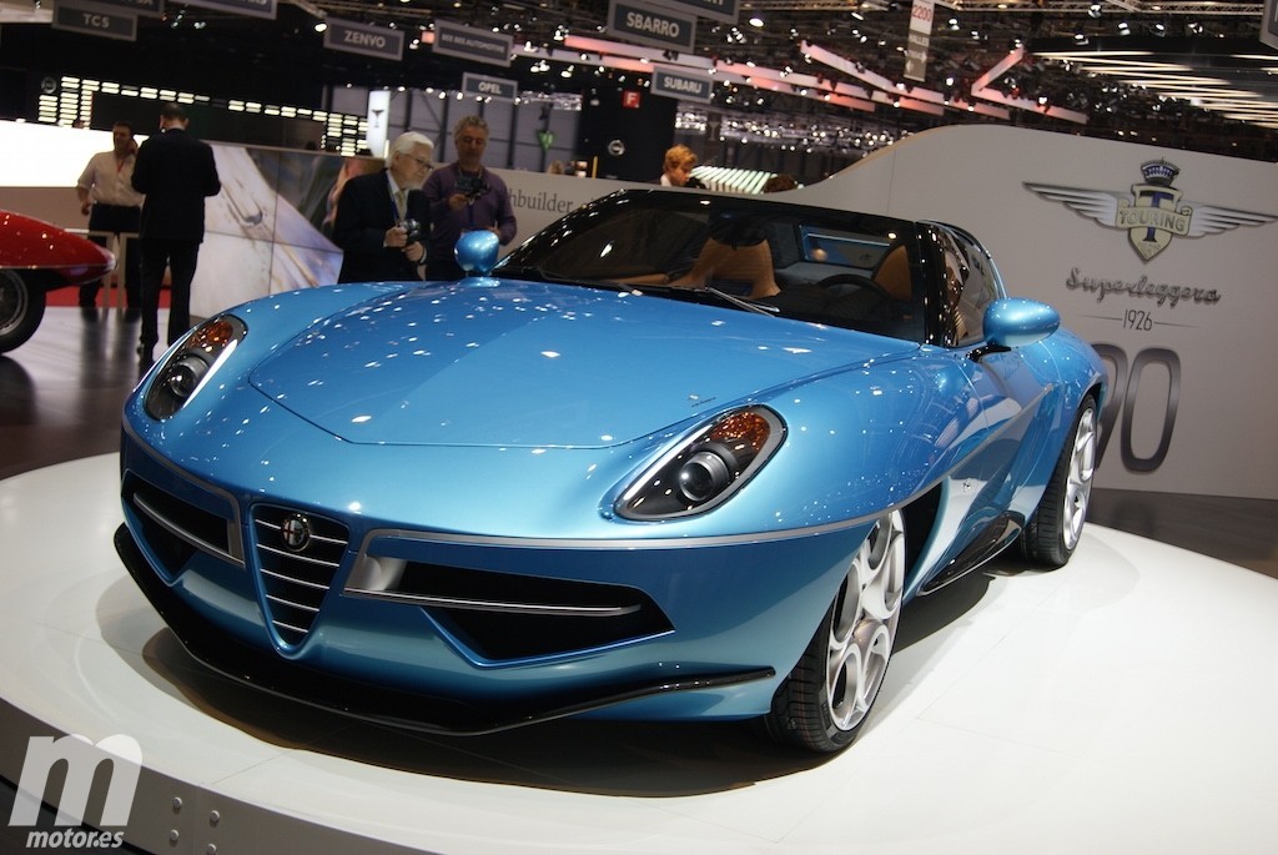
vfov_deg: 32.0
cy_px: 428
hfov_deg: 46.4
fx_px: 1492
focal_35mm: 42
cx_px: 639
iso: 125
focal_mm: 28
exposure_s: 1/50
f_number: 4.5
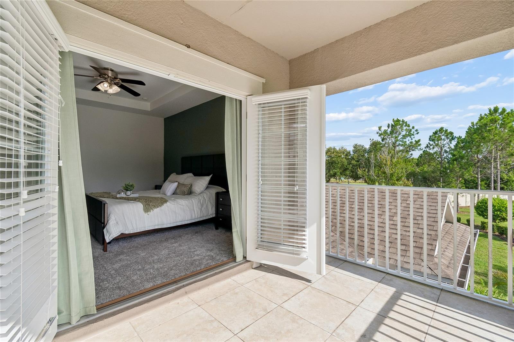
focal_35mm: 15
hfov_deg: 100.4
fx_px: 214
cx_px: 257
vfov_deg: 77.3
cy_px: 171
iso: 100
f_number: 7.1
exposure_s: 1/200
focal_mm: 10
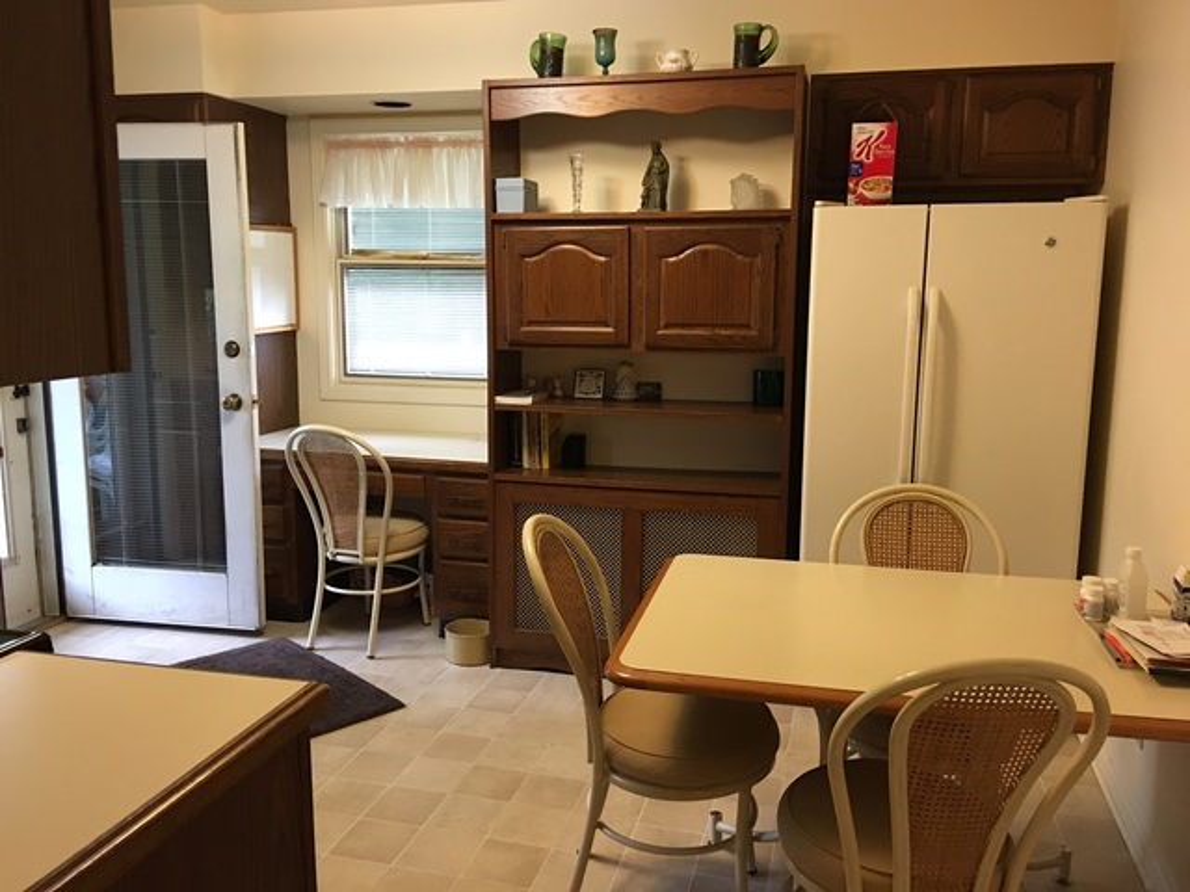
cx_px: 595
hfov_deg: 61.7
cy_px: 446
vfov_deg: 48.2
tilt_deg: -9.8
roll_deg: -1.1
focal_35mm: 29
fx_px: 997
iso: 100
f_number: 2.2
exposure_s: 1/15
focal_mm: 4.15
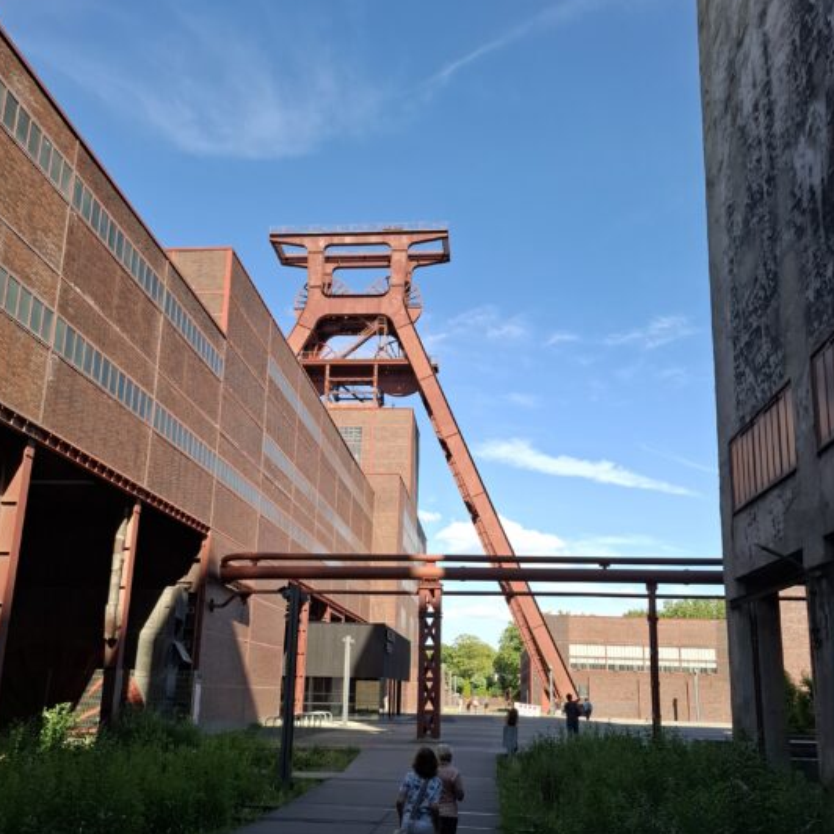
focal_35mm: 28
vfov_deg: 56.9
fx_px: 763
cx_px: 412
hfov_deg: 57.3
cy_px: 499
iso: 50
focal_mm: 5.54
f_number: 1.8
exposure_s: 1/958
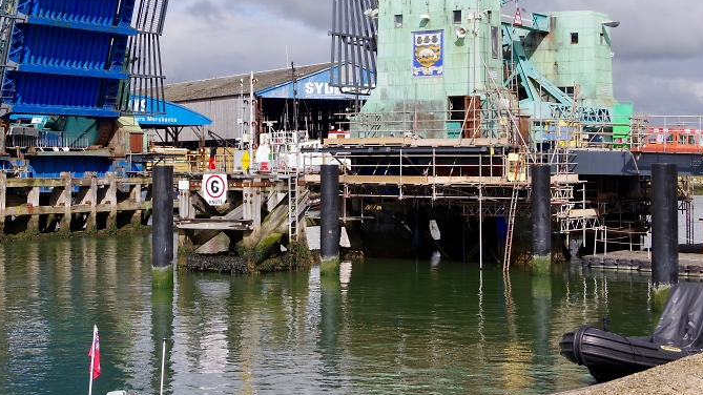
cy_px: 126
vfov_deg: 16.7
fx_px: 1342
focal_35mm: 72
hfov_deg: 29.2
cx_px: 264
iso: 200
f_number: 8
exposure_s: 1/640
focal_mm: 31
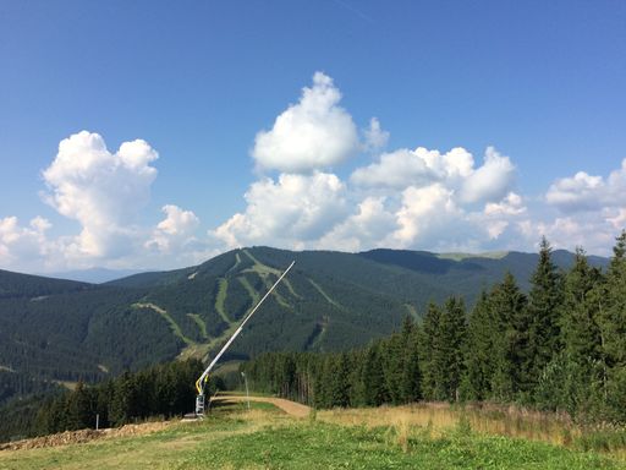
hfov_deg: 61.7
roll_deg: +0.7
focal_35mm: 29
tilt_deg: +2.5
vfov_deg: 48.2
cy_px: 235
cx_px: 313
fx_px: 524
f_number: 2.2
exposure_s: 1/2564
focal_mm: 4.15
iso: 32
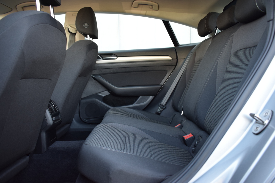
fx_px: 252
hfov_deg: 57.2
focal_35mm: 33
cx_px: 138
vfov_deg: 40.0
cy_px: 92
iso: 450
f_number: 4
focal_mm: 22
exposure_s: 1/60
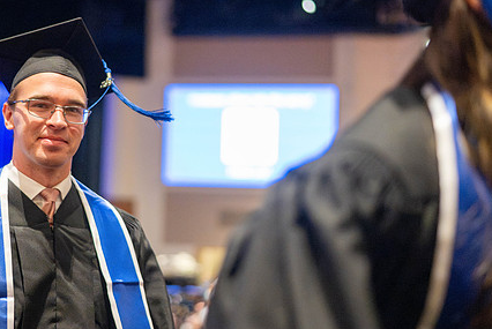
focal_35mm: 68
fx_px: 930
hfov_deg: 29.5
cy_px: 139
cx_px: 184
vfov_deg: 20.1
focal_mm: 50
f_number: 1.8
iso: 10000
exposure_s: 1/200
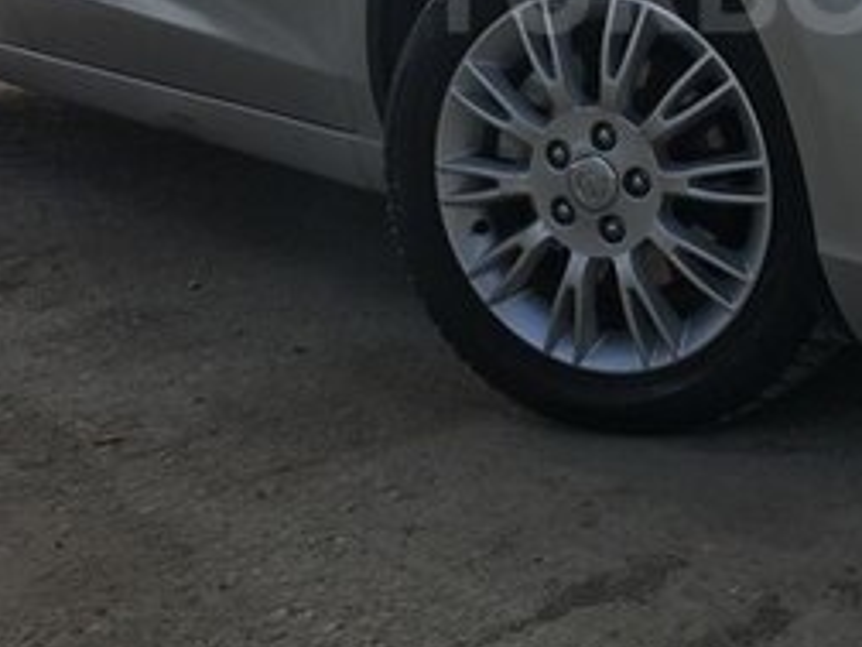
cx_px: 770
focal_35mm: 76
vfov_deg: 18.8
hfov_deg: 24.9
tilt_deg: -6.3
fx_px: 1893
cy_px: -19
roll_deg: +0.2
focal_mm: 4.15
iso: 25
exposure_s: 1/864
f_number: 2.2
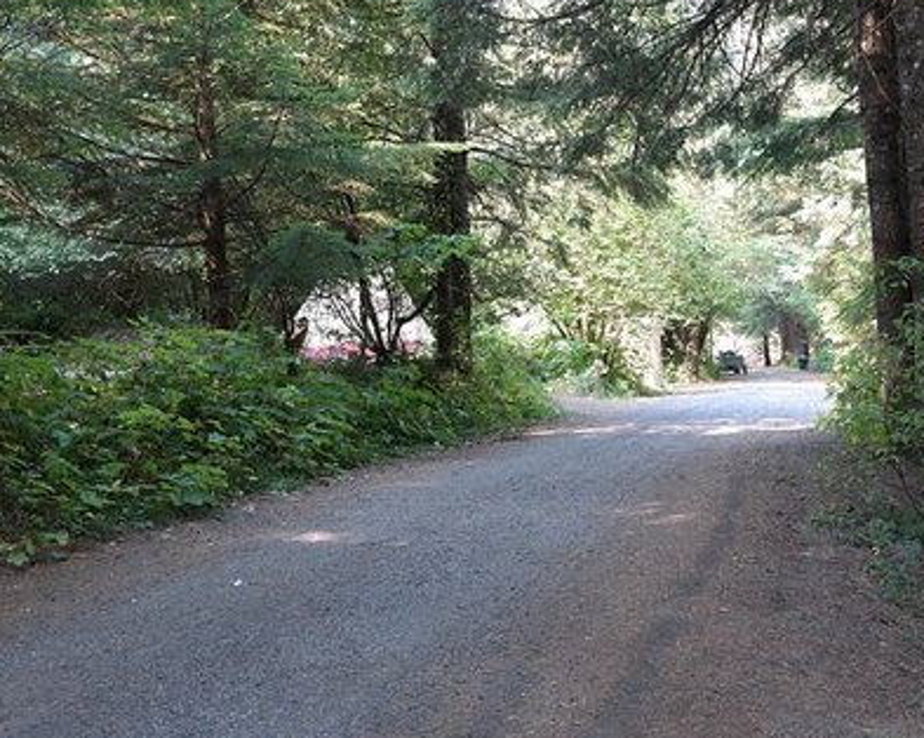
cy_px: 284
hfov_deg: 42.7
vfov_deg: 34.7
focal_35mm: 43
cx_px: 553
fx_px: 1175
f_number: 4.5
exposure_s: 1/125
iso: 800
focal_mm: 20
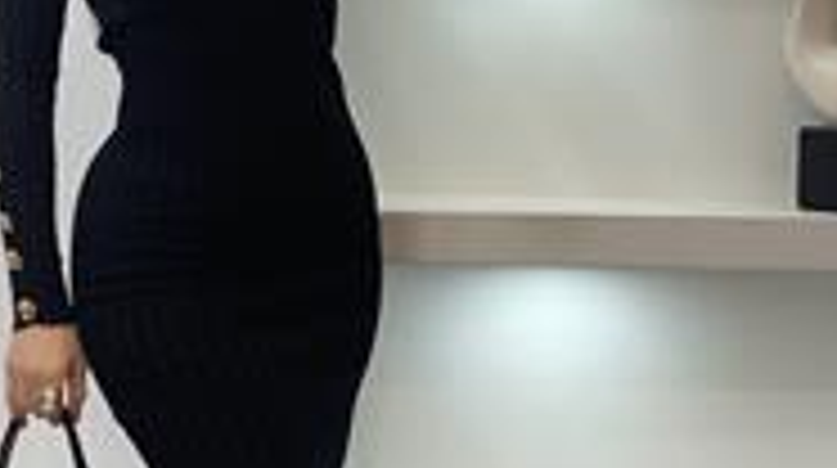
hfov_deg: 17.0
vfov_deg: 9.6
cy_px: 335
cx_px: 216
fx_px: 2792
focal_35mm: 126
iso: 80
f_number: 2
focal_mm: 6
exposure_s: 1/100
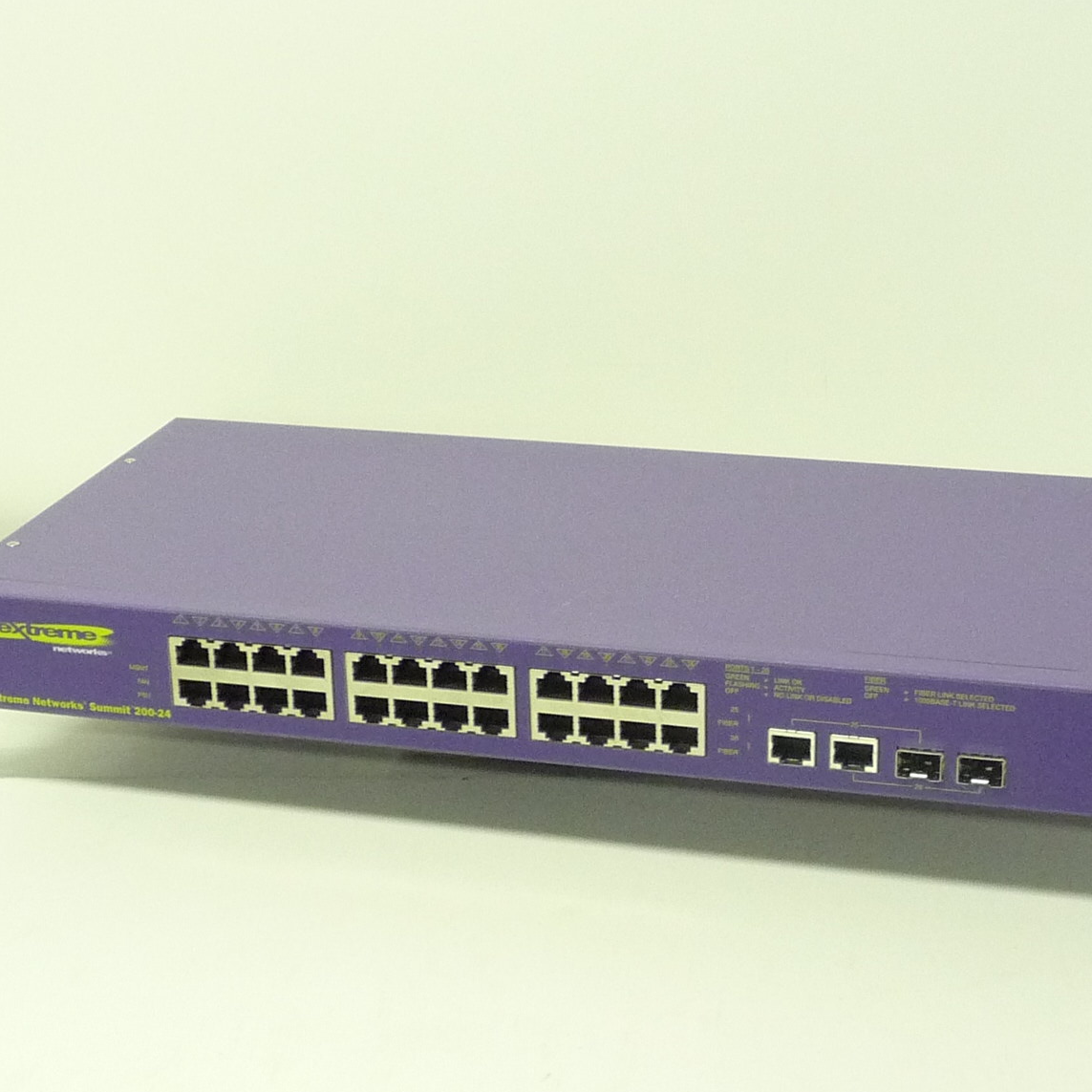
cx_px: 580
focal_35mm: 73
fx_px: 2605
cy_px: 564
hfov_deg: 23.7
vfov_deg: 23.7
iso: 400
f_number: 3.6
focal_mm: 5.8
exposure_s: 1/13
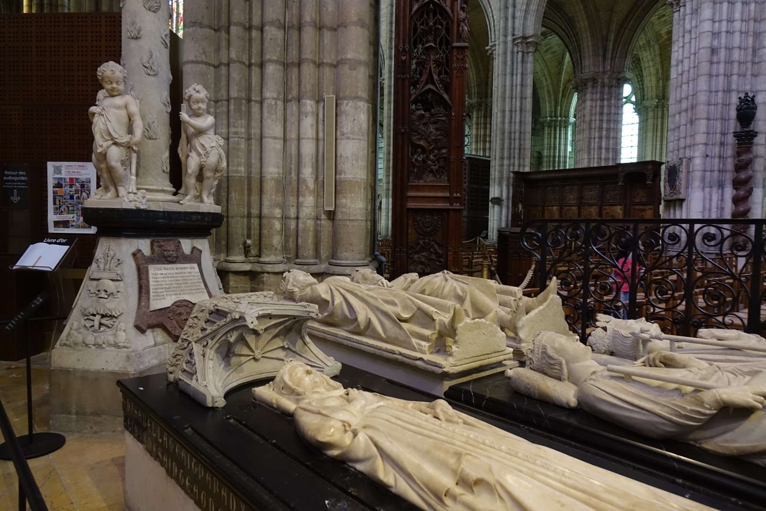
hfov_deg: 73.7
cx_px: 383
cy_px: 256
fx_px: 511
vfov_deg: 53.1
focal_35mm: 24
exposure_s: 1/13
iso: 800
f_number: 2.8
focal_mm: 8.8
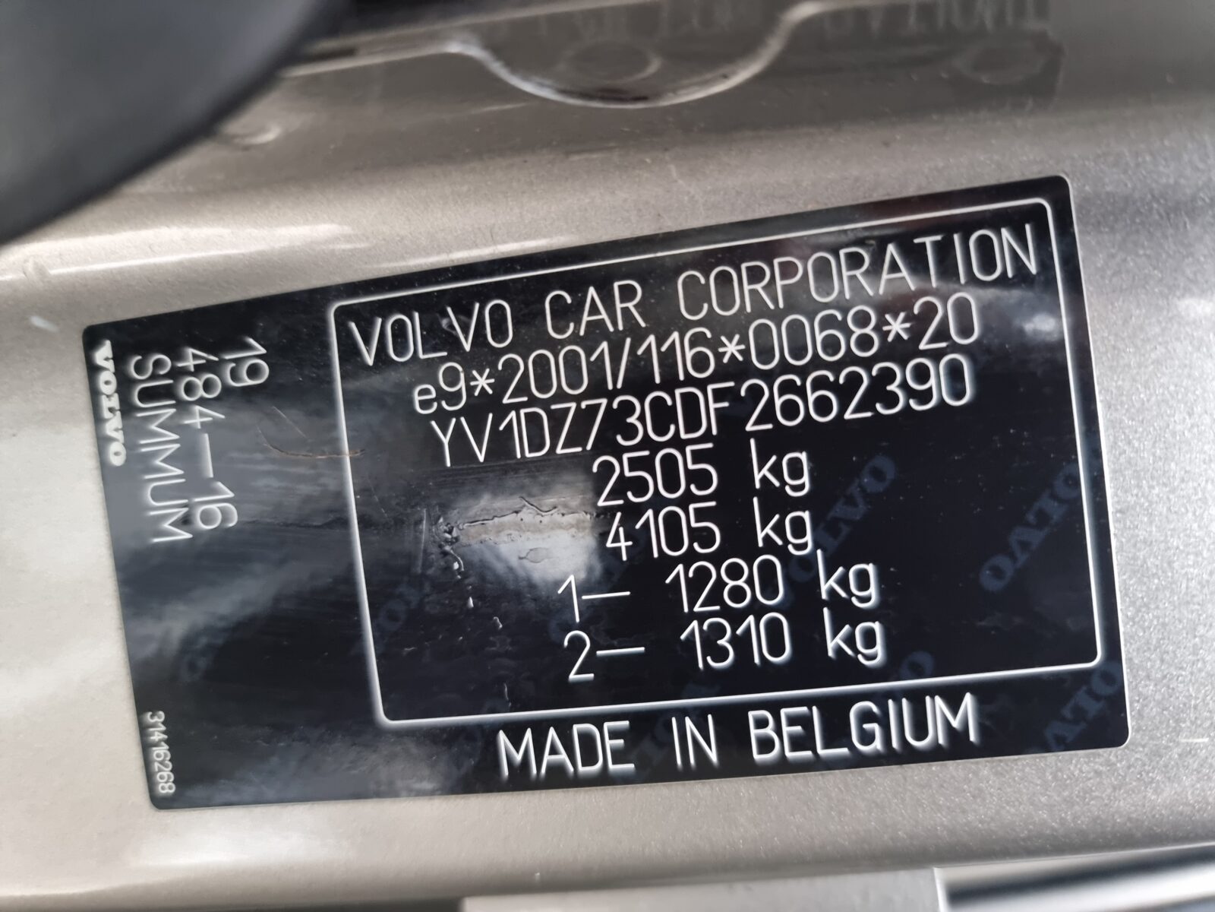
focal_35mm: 24
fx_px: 842
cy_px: 456
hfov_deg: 71.6
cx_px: 608
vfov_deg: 56.8
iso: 800
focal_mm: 6.7
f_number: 1.8
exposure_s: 1/30
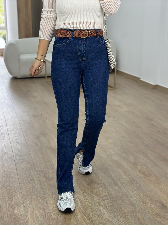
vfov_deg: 39.7
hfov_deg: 30.3
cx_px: 84
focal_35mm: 48
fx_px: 311
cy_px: 112
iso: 80
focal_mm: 6.86
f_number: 1.78
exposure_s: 1/100
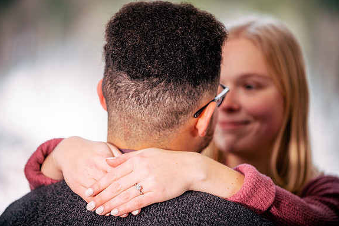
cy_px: 113
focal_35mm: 126
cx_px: 169
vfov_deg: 10.9
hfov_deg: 16.3
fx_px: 1186
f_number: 2.8
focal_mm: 125
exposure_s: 1/640
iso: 250
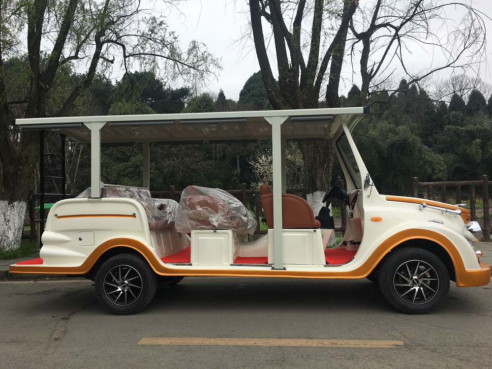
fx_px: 412
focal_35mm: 29
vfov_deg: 48.2
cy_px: 184
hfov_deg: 61.7
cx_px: 246
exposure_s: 1/827
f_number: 2.2
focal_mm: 4.15
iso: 25
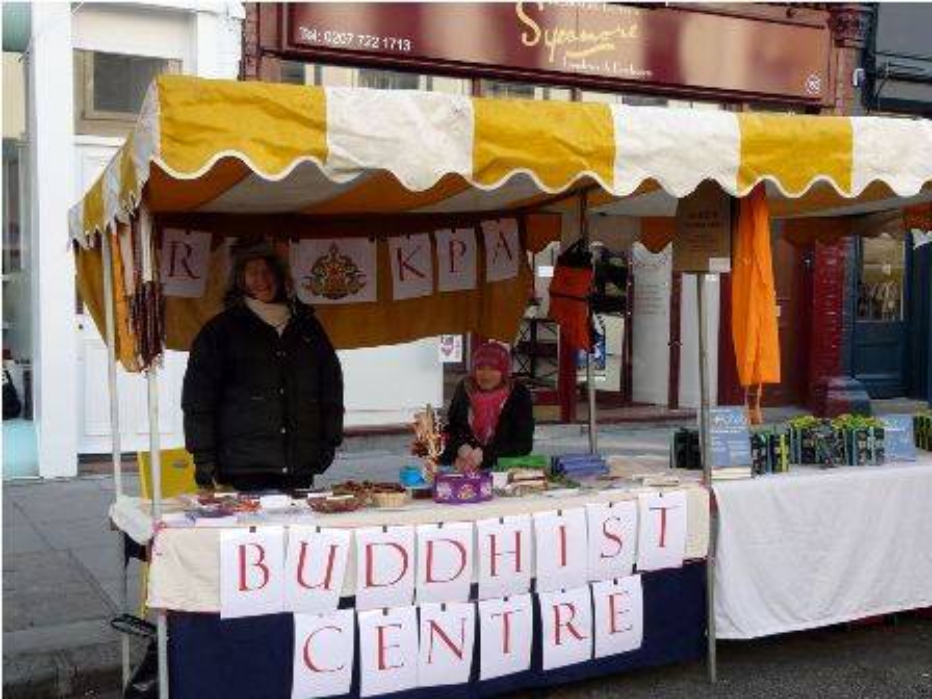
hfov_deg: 41.2
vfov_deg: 31.5
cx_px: 466
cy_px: 350
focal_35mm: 46
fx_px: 1239
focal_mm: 7.5
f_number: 4
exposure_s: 1/125
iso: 100
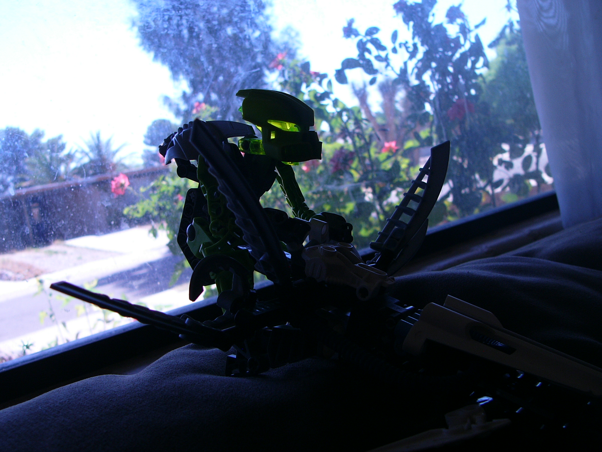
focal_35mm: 42
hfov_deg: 44.8
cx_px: 301
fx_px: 730
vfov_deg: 34.3
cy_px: 226
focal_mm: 7
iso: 75
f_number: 2.8
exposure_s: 1/200
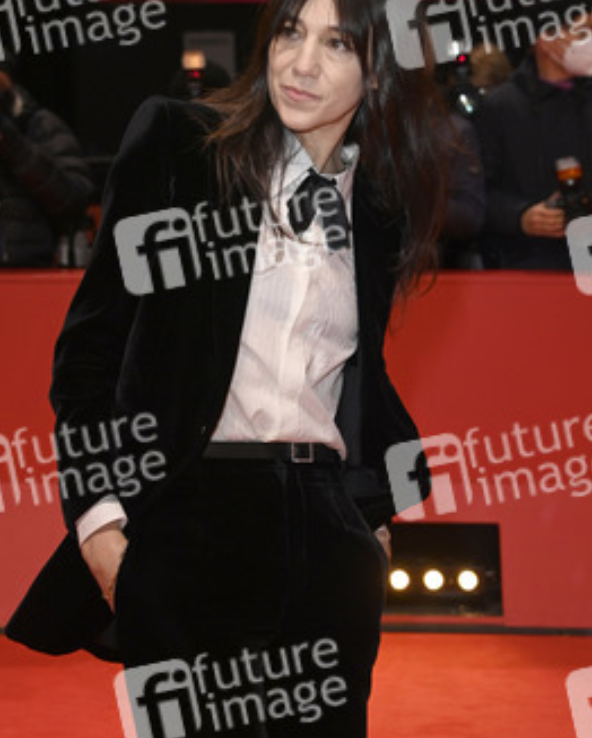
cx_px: 296
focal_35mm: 78
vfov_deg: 24.4
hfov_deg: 19.7
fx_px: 1707
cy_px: 354
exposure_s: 1/160
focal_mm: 68
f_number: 5.6
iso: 800
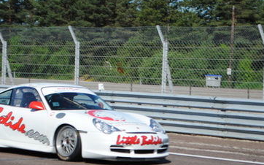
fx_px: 1071
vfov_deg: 8.8
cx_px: 128
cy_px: 101
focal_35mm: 149
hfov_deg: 14.1
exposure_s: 1/1000
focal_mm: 55
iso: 180
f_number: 5.6
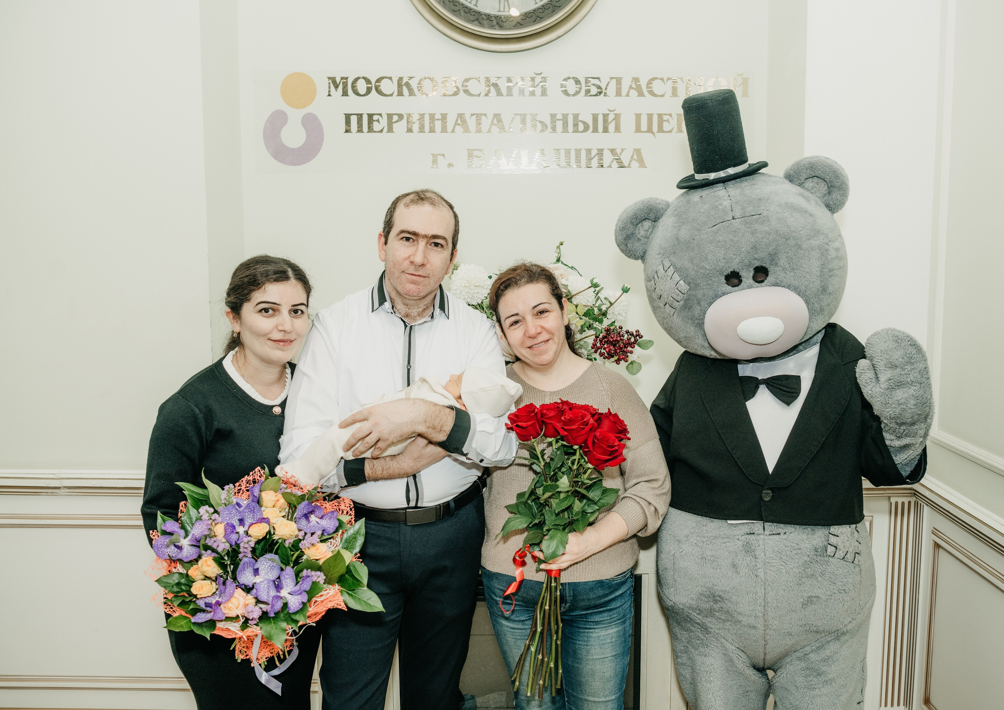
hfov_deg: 55.9
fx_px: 944
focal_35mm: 33
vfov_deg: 41.2
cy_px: 369
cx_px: 538
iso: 320
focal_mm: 28
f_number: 4.5
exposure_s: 1/160
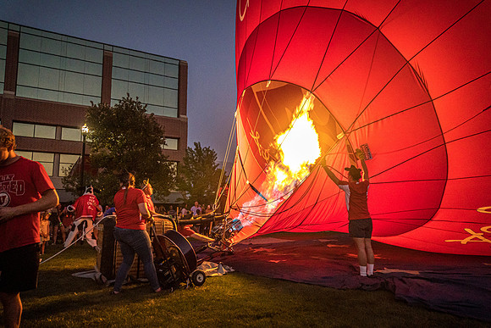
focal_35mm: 27
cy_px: 164
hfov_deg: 67.4
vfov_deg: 48.0
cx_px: 246
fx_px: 368
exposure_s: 1/125
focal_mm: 18
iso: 3200
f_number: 3.5
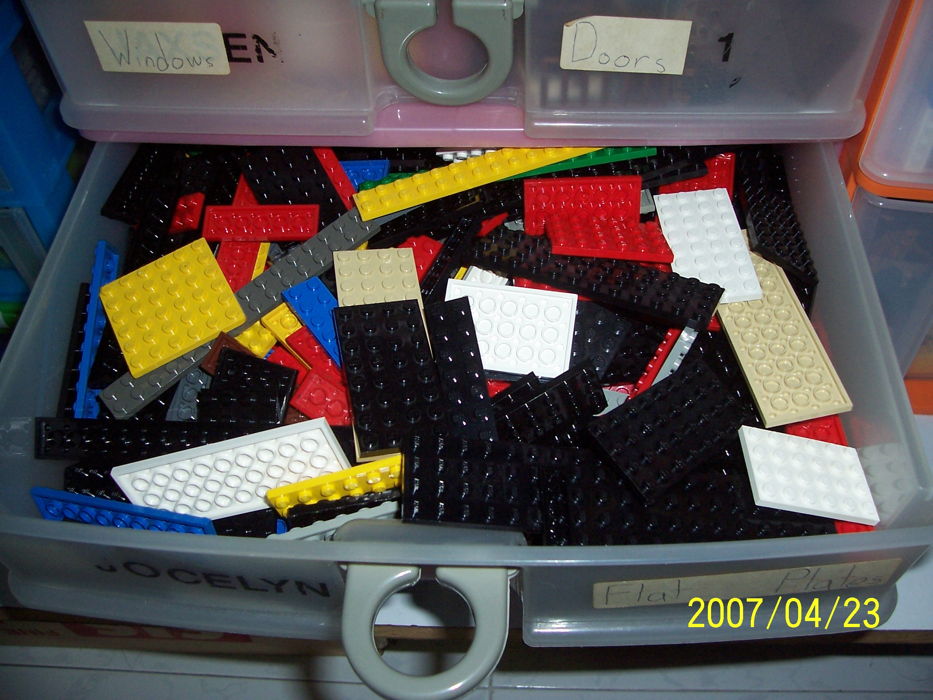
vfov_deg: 41.8
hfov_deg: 54.0
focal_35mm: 34
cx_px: 466
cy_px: 350
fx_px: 916
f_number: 2.7
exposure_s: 1/60
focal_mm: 5.6
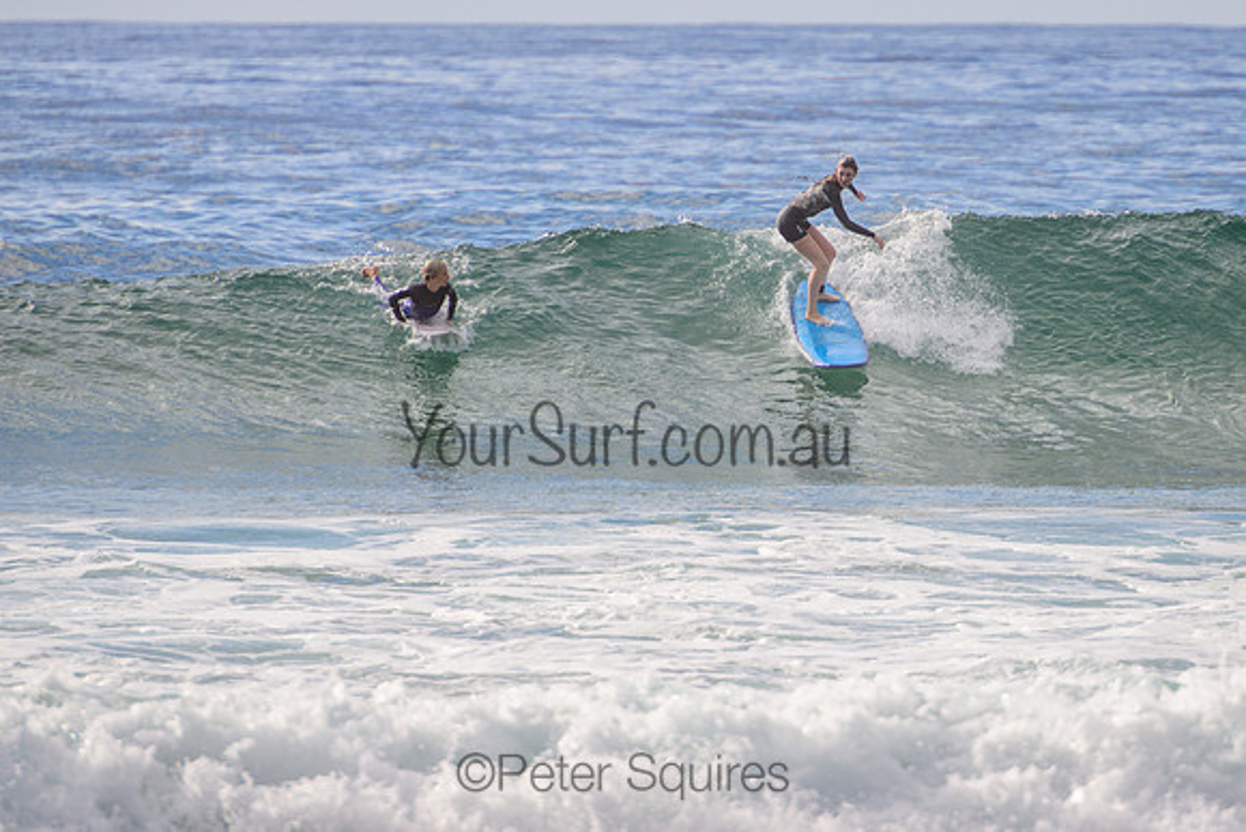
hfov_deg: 3.7
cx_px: 850
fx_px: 19046
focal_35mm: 550
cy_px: 301
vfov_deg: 2.5
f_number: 5.6
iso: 200
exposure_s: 1/2000
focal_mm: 400
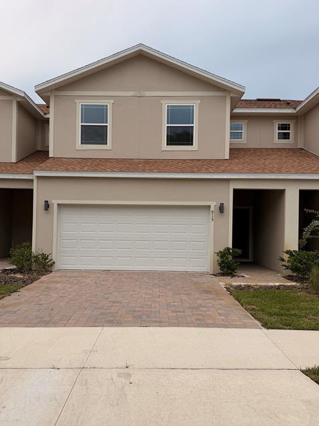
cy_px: 222
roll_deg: -1.1
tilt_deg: +0.9
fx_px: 356
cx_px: 150
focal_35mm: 29
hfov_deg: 48.2
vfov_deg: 61.6
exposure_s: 1/858
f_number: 1.78
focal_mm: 6.76
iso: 80
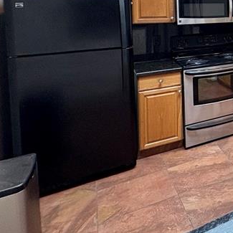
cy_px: 16
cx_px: 361
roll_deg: +0.4
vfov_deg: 39.3
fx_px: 297
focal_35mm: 39
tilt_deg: -2.5
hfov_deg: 27.2
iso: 320
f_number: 2.2
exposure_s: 1/120
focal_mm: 2.22
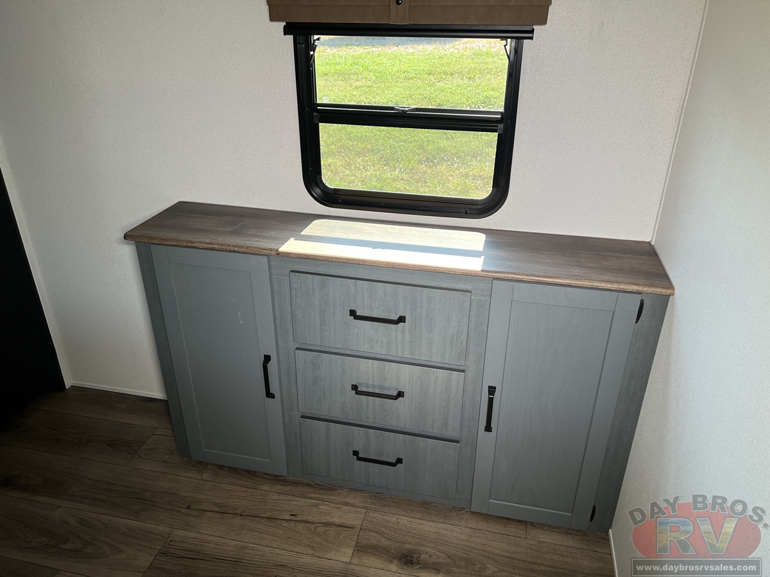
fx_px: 578
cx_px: 385
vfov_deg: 53.1
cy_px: 288
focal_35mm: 26
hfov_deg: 67.3
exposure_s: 1/121
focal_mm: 5.7
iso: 80
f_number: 1.5
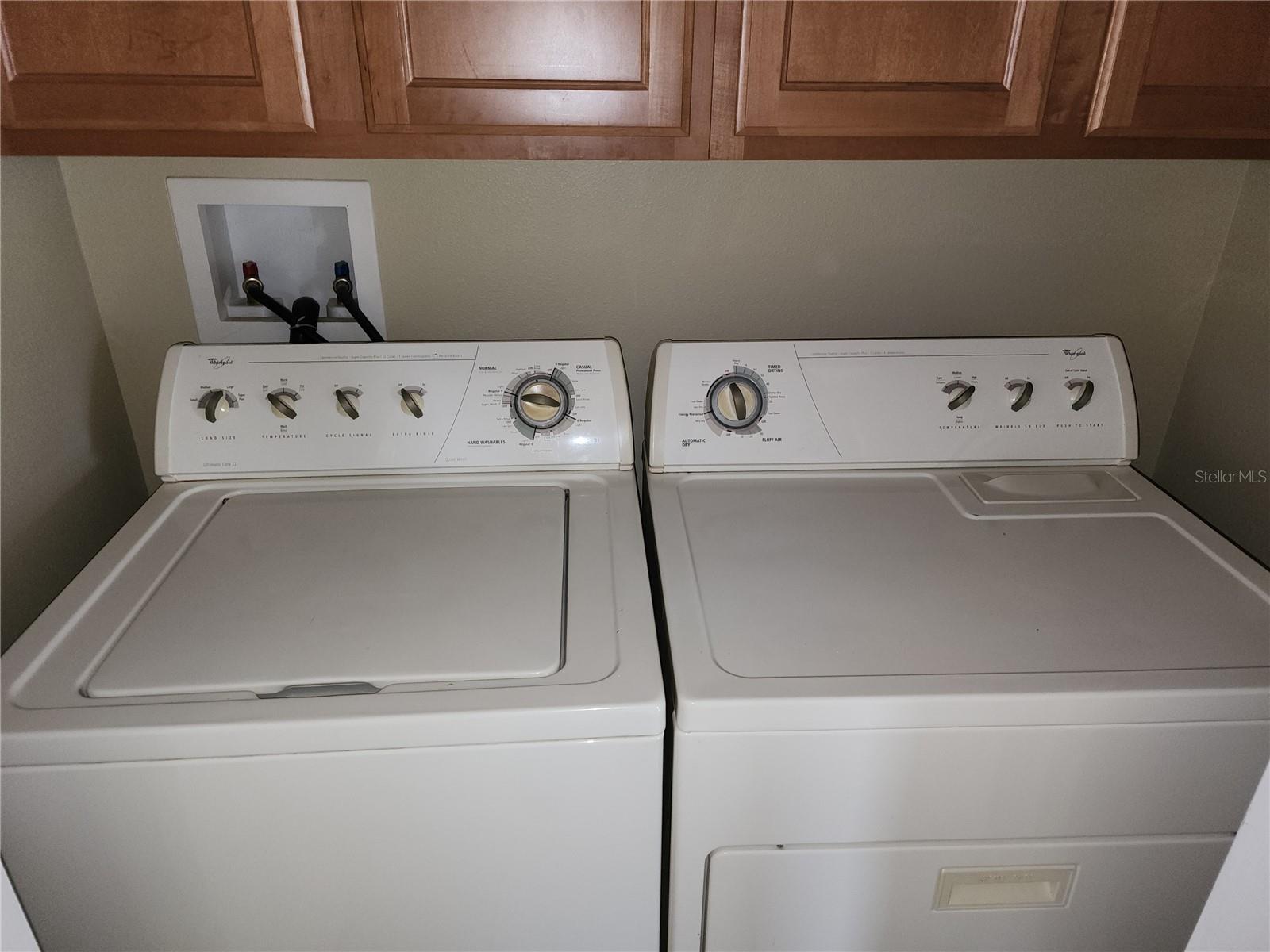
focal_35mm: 23
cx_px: 635
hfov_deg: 73.9
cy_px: 476
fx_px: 844
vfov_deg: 58.9
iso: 100
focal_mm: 6.4
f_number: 1.8
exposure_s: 1/60
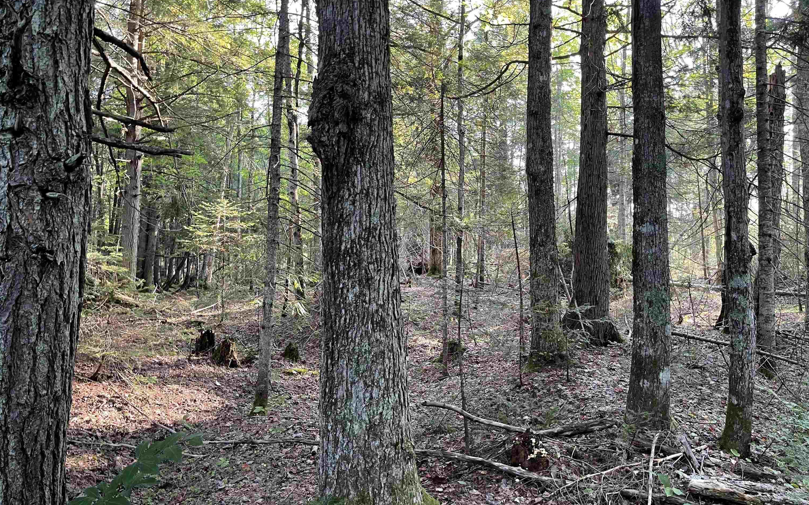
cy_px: 227
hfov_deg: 66.5
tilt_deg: +3.5
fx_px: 617
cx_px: 409
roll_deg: +1.4
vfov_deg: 44.5
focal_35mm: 28
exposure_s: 1/72
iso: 125
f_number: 1.6
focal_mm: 5.1
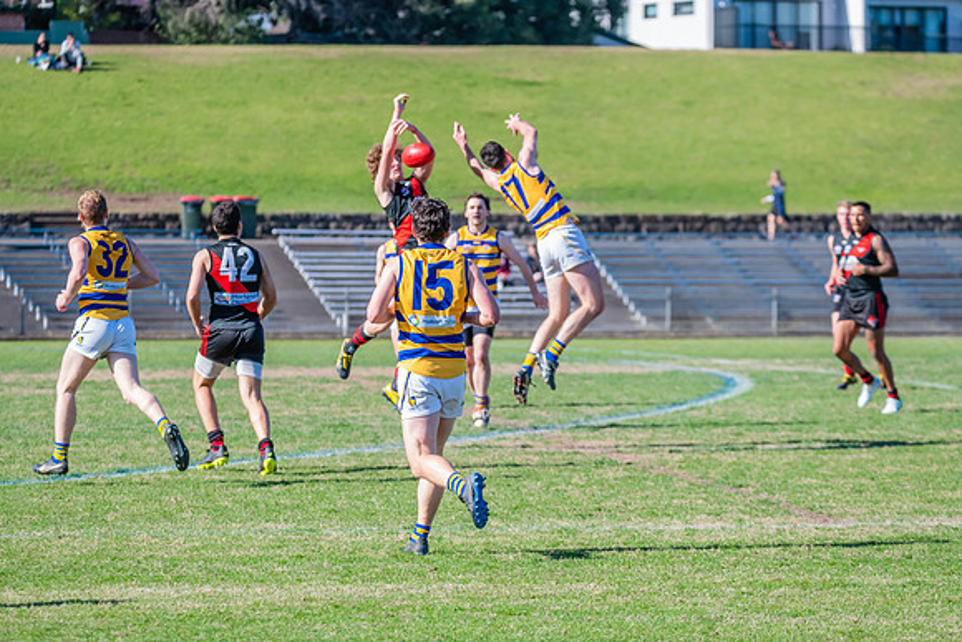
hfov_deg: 9.5
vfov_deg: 6.4
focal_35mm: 216
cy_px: 328
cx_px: 493
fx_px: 5778
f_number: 7.1
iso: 800
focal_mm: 210
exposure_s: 1/1600
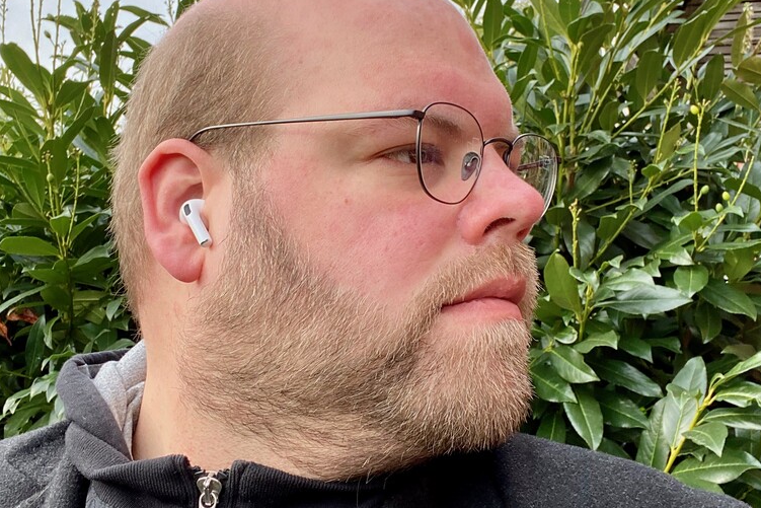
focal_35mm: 32
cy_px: 217
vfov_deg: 41.0
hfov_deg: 58.7
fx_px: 677
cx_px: 372
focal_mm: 2.71
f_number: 2.2
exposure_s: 1/126
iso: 25
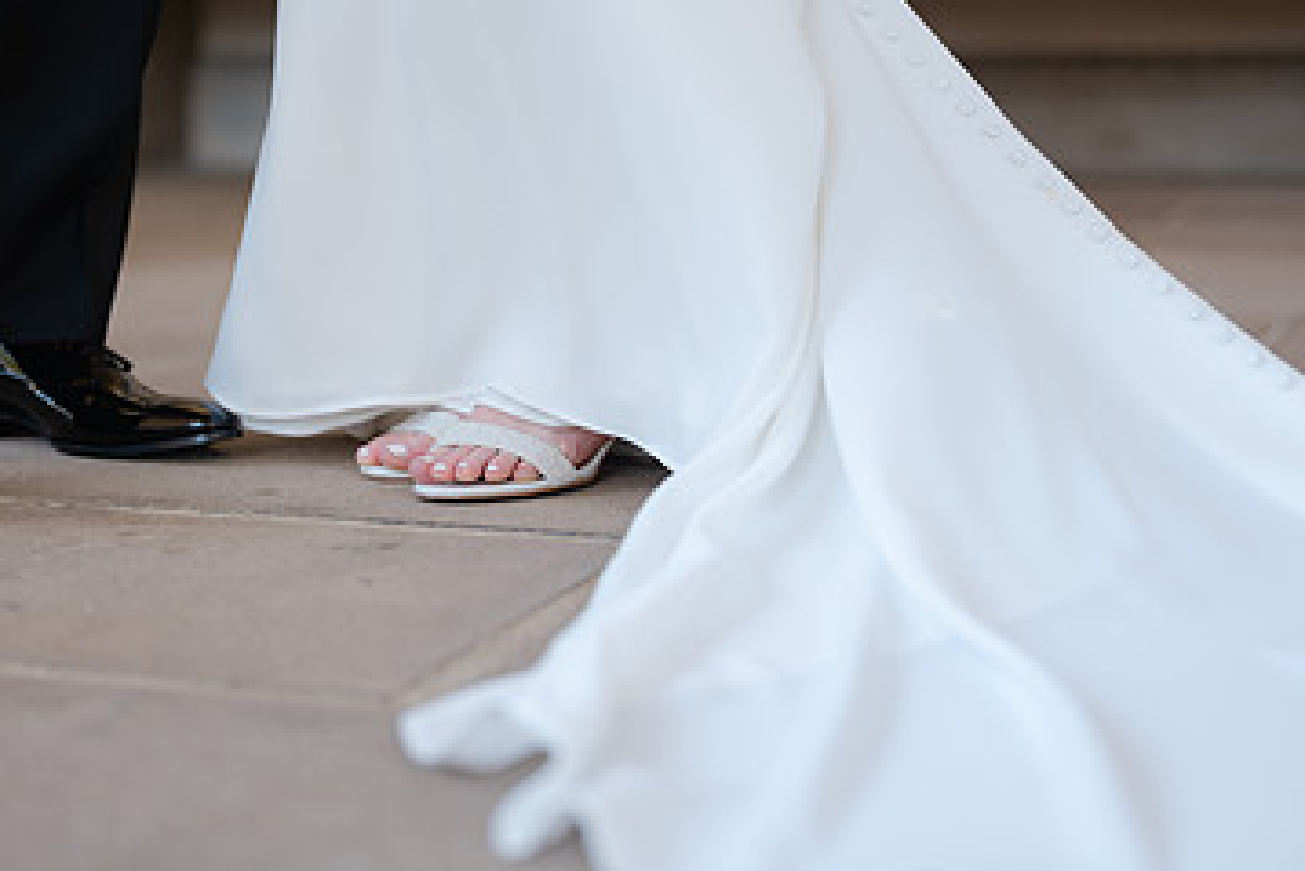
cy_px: 462
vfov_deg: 18.0
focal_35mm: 76
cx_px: 441
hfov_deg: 26.5
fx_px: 2756
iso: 80
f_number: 1.7
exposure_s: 1/200
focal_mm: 55
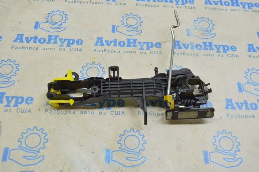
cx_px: 130
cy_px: 86
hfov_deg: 53.2
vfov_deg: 36.8
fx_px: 259
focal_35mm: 36
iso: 400
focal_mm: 24
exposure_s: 1/25
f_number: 5.6
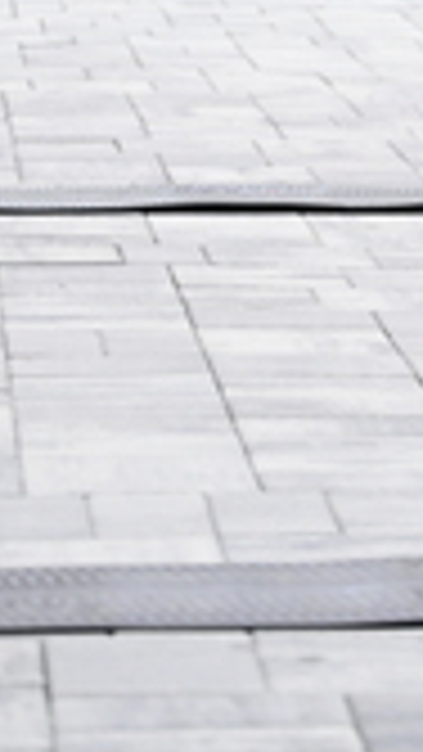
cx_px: 650
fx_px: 4803
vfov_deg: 8.8
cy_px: -302
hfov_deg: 5.0
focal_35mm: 241
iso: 1600
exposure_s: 1/1000
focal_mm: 70
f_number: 2.8
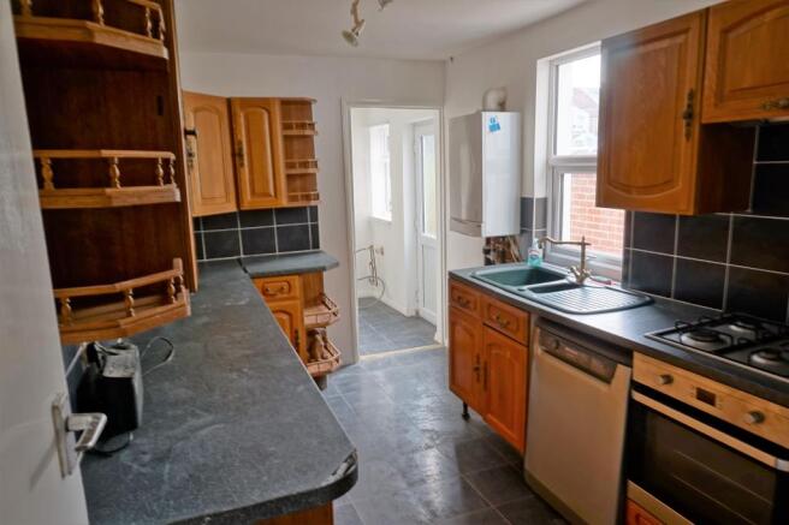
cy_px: 262
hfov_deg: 73.8
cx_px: 394
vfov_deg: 53.1
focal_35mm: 24
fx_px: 526
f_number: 9
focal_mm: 16
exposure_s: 1/1.25
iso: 100
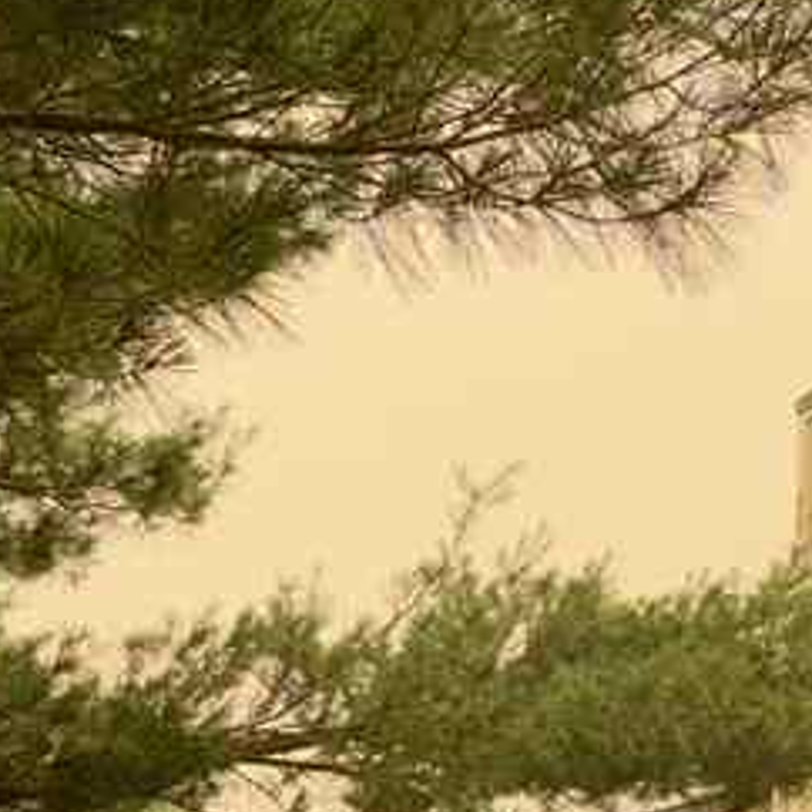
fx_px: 2972
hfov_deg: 15.5
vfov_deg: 15.5
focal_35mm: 112
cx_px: 601
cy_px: 540
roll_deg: -1.4
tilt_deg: +10.0
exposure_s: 1/1139
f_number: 1.78
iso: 100
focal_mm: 6.76
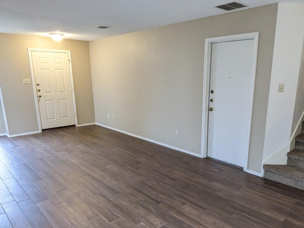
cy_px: 134
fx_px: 228
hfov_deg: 67.0
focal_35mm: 26
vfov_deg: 52.8
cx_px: 172
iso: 937
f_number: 2.2
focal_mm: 2.22
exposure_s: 1/120
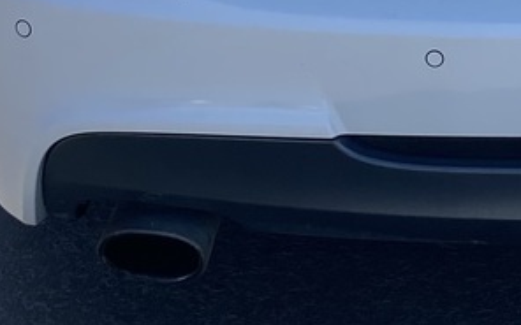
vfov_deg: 9.0
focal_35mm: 134
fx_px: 1903
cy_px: -408
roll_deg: +2.5
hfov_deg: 14.9
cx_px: 669
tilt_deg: -9.0
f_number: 1.8
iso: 32
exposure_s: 1/1727
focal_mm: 4.25
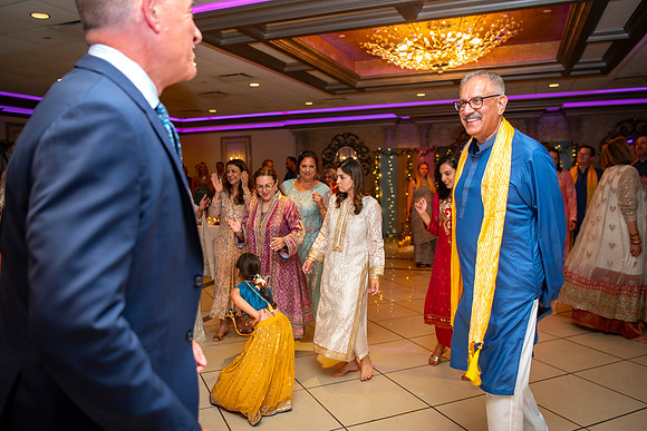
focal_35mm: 30
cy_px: 212
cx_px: 321
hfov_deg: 62.7
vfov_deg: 44.2
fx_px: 531
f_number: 2.8
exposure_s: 1/160
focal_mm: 27
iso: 800
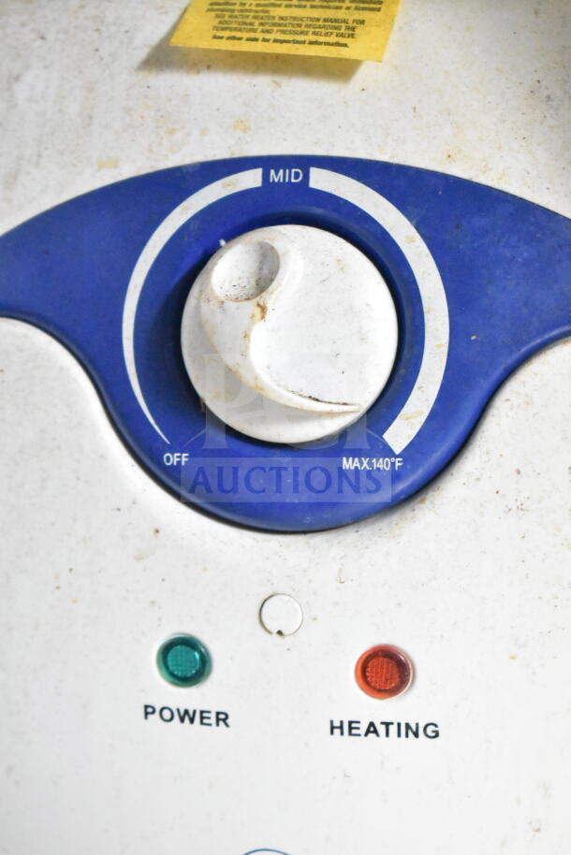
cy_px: 428
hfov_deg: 16.6
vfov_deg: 24.6
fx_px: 1961
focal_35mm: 82
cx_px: 286
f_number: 5.6
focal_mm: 55
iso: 12800
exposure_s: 1/100
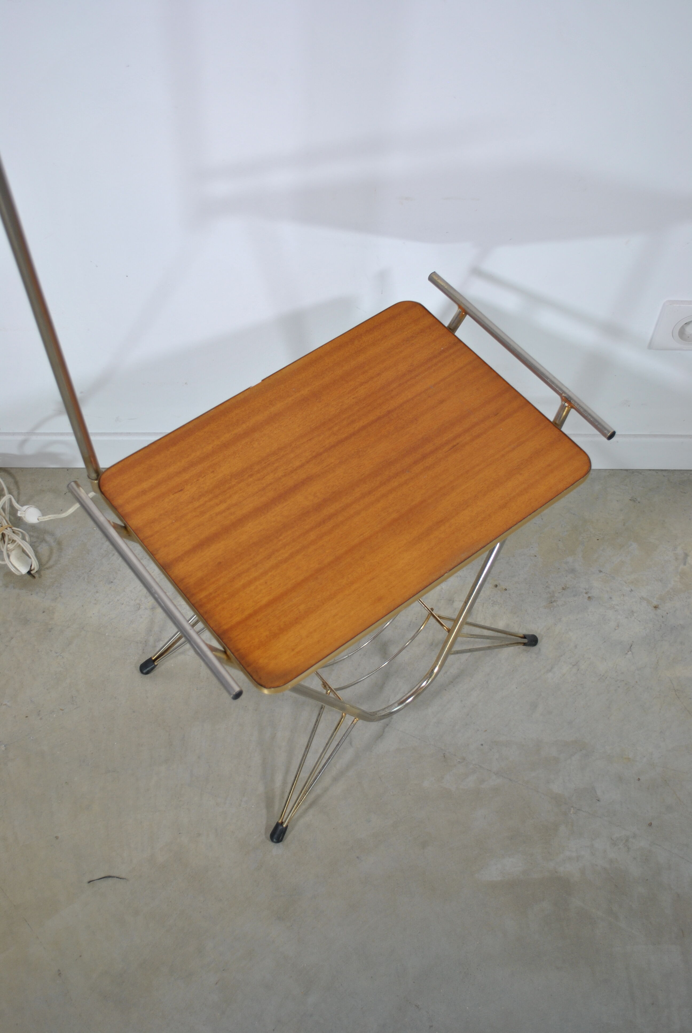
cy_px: 516
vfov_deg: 49.5
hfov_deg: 34.3
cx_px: 346
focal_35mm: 39
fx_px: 1121
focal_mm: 26
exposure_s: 1/50
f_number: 4.2
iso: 200
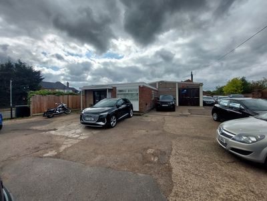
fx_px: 100
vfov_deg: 89.9
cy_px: 100
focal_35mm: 13
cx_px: 134
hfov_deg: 106.2
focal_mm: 1.74
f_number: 2.2
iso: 50
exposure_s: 1/1514
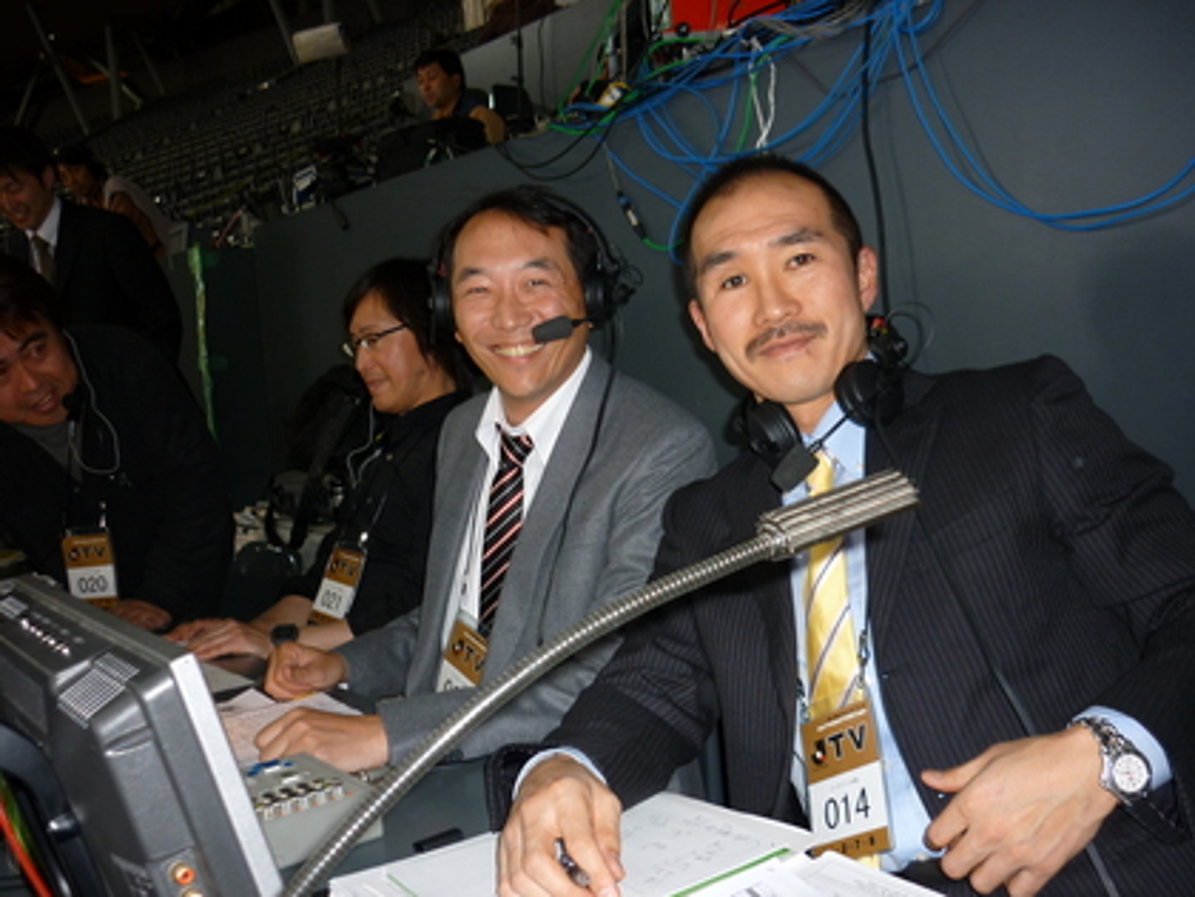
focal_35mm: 33
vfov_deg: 42.9
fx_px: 1139
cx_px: 598
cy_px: 448
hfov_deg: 55.4
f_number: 2.8
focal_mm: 5.5
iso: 100
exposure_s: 1/30
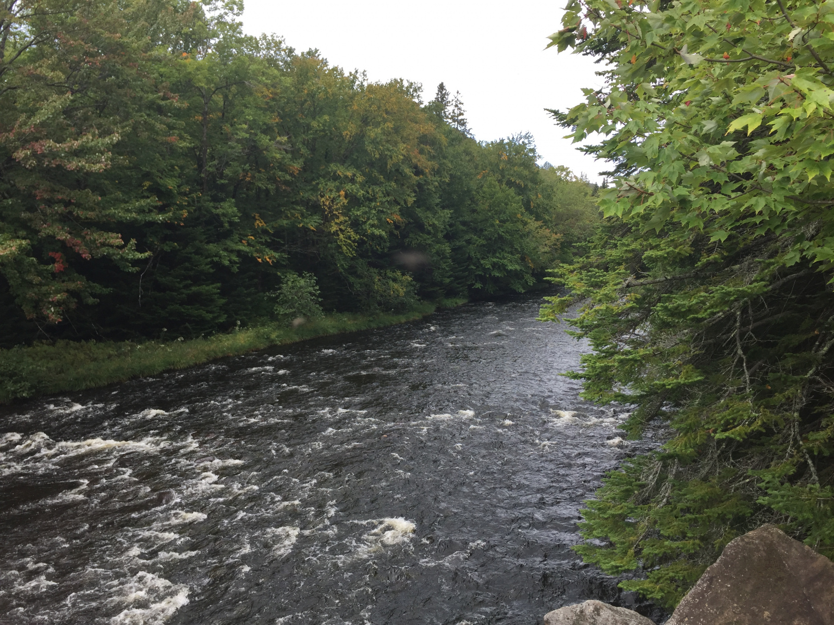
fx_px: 699
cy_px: 312
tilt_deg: -3.6
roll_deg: +0.9
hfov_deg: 61.7
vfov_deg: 48.2
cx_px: 417
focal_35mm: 29
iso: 32
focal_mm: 4.15
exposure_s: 1/403
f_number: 2.2
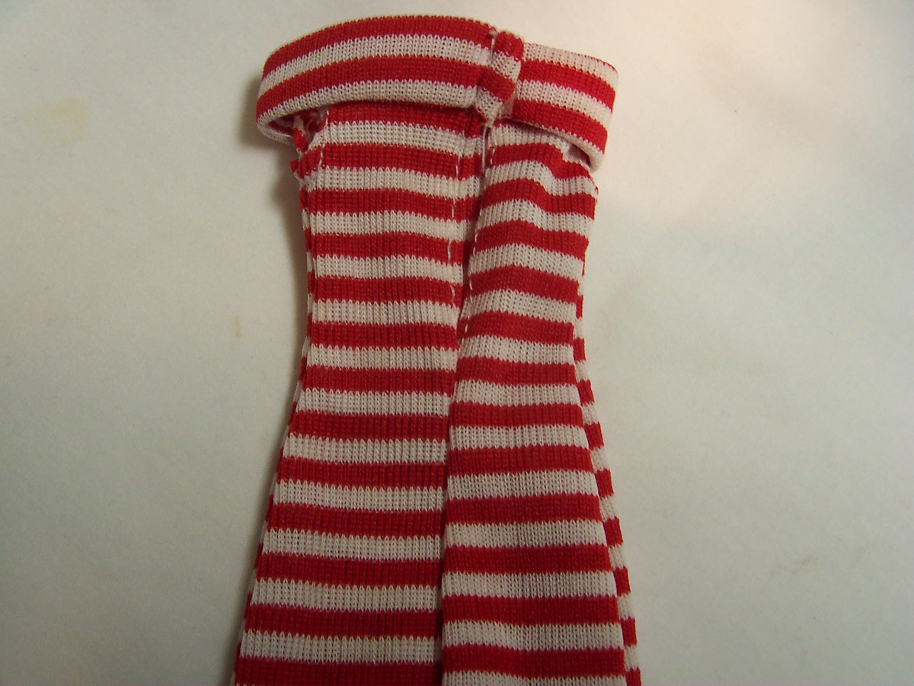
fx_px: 977
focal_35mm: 37
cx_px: 457
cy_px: 343
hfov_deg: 50.1
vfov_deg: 38.7
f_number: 2.8
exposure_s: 1/60
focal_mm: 5.6
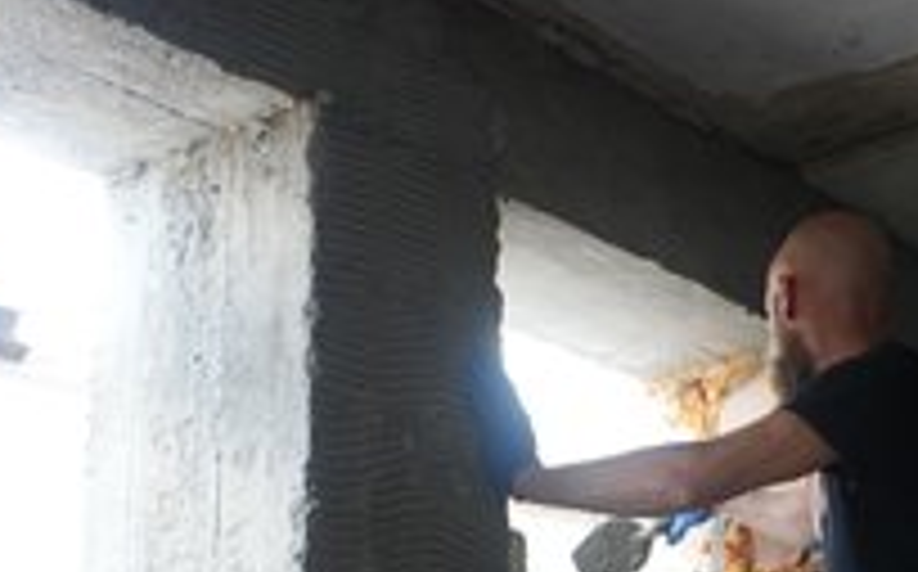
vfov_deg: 17.7
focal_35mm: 72
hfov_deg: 27.9
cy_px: 547
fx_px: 1799
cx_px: 760
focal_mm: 36
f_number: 4
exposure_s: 1/60
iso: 1000
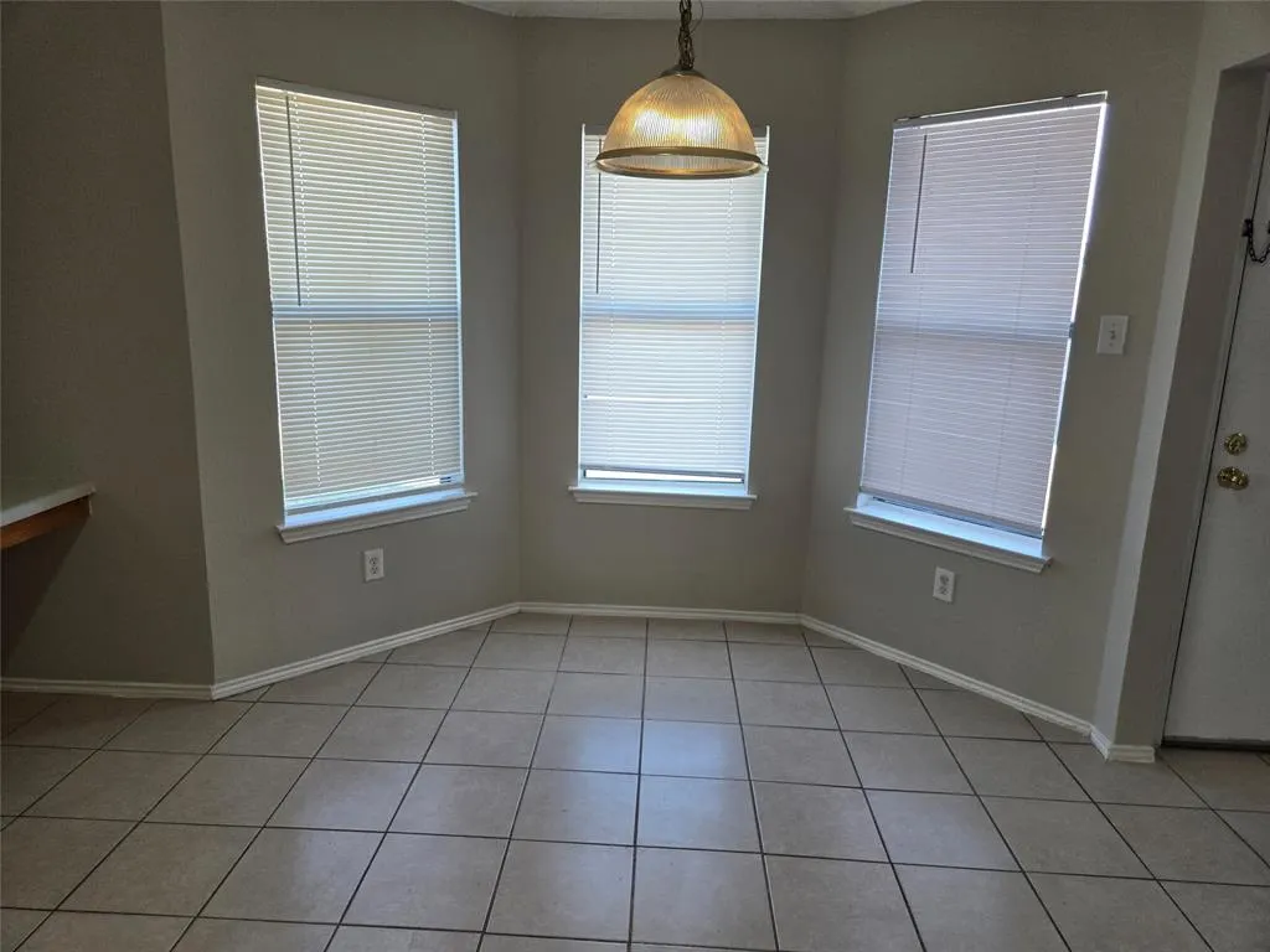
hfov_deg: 73.9
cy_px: 476
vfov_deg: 58.9
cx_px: 635
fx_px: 844
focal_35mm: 23
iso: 40
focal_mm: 5.4
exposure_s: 1/120
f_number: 1.8
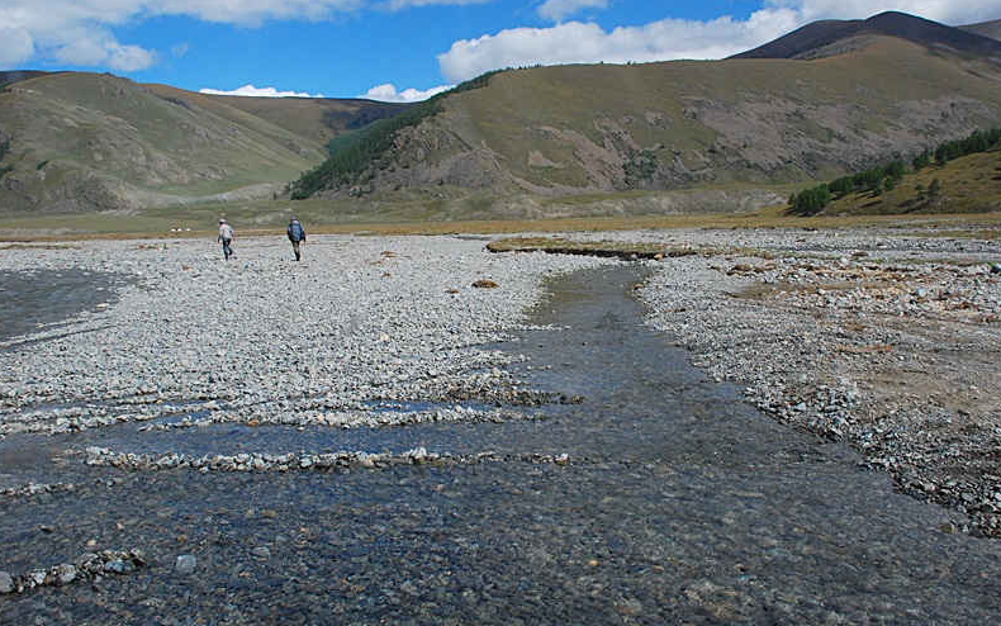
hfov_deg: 61.2
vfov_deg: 40.6
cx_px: 502
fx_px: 846
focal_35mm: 31
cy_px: 317
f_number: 5.6
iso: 400
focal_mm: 20
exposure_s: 1/2000
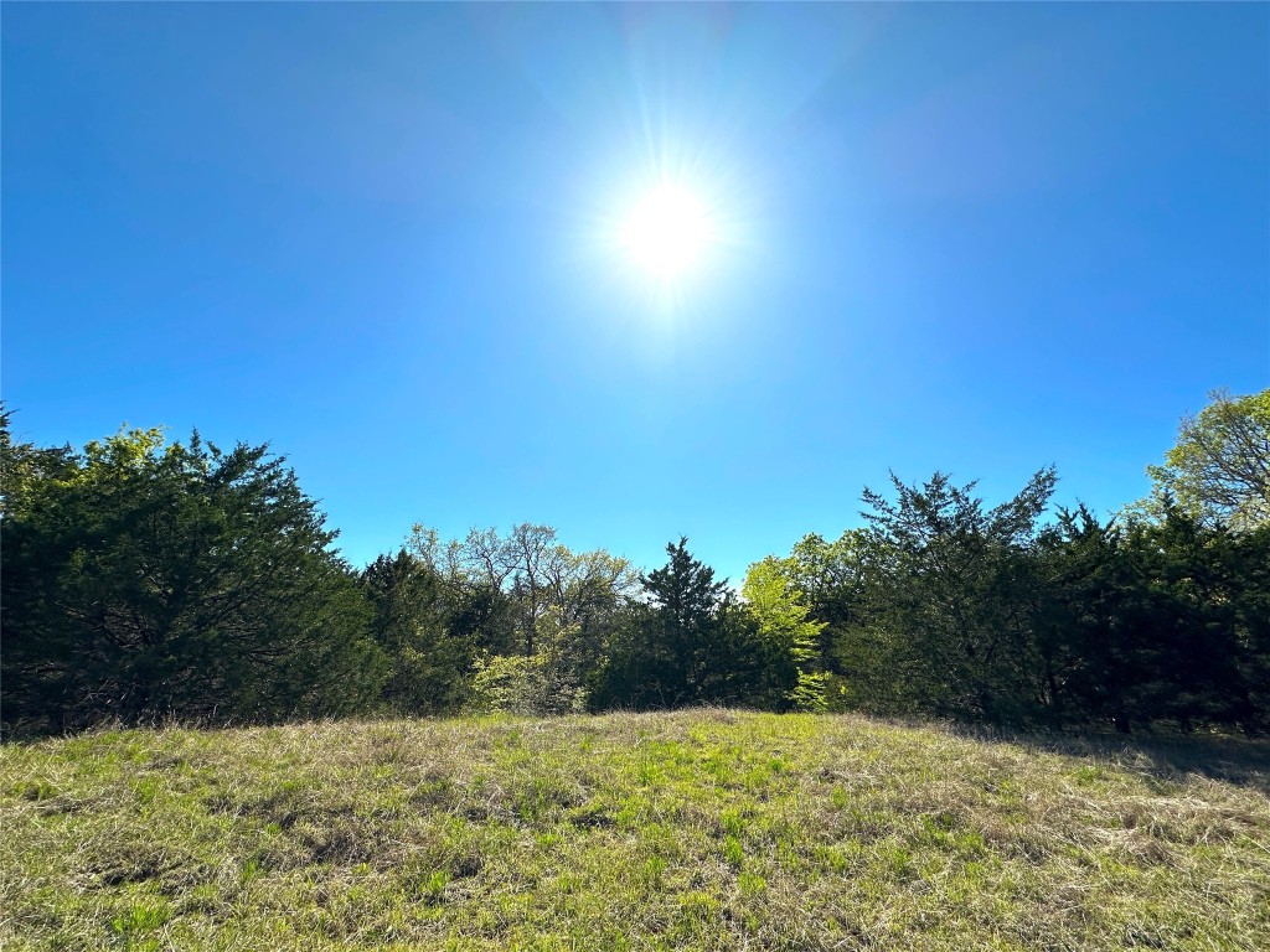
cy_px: 476
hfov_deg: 102.1
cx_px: 635
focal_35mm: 14
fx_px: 514
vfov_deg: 85.7
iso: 50
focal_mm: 2.22
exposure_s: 1/4464
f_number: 2.2
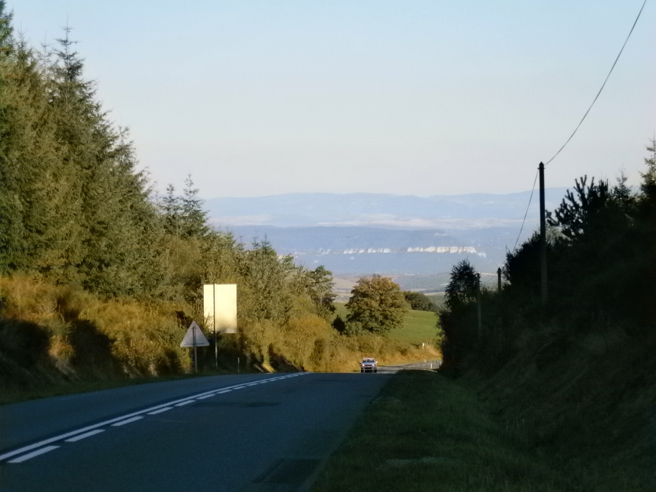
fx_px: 2464
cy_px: 246
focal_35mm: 130
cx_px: 328
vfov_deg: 11.4
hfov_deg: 15.2
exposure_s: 1/250
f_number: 6.5
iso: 80
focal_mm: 23.5
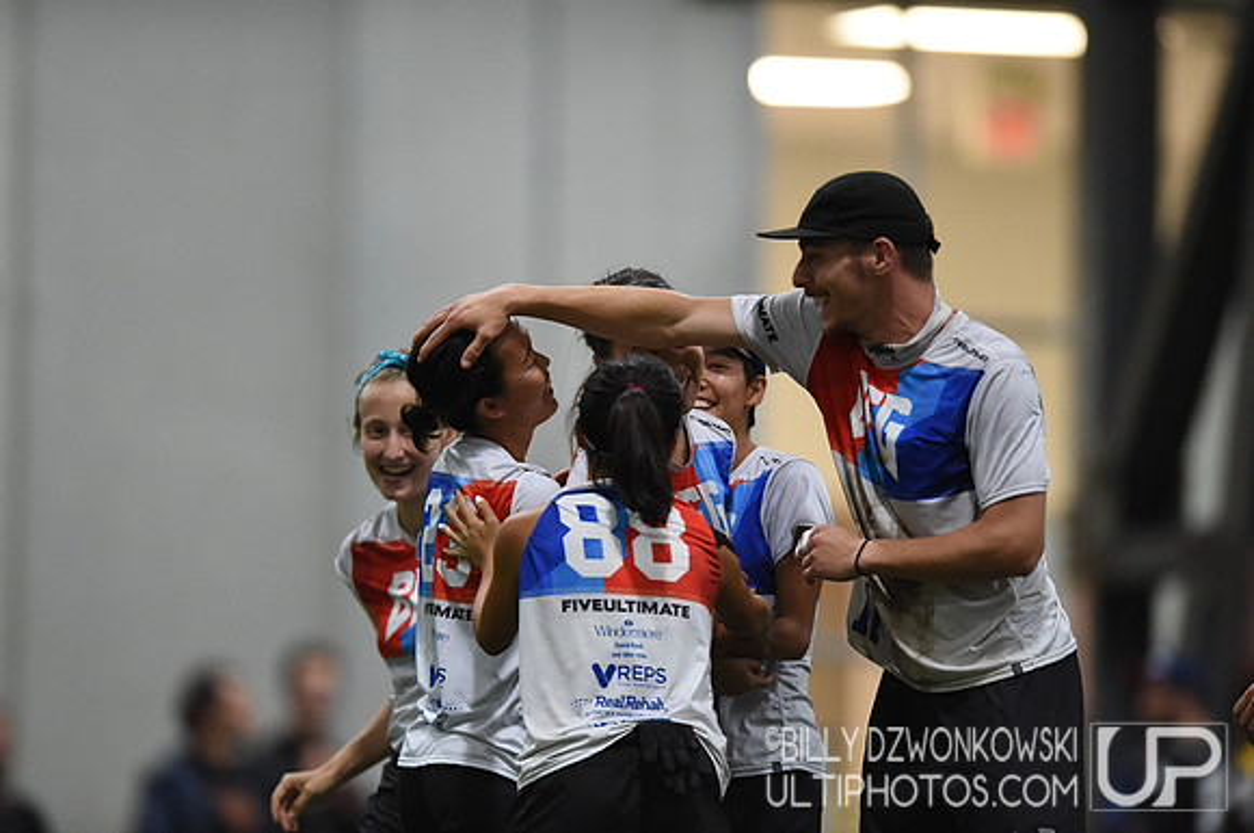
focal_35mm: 400
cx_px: 627
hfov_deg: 5.2
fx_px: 13914
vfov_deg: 3.4
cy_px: 416
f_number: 2.8
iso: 10000
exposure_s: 1/640
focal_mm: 400
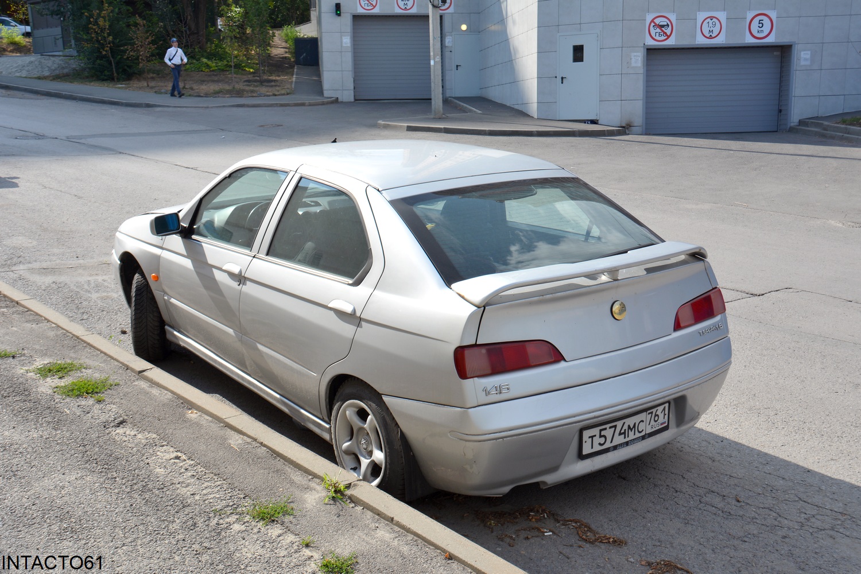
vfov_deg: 34.2
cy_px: 287
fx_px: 933
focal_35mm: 39
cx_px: 430
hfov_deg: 49.6
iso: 110
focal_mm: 26
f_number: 8
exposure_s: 1/250
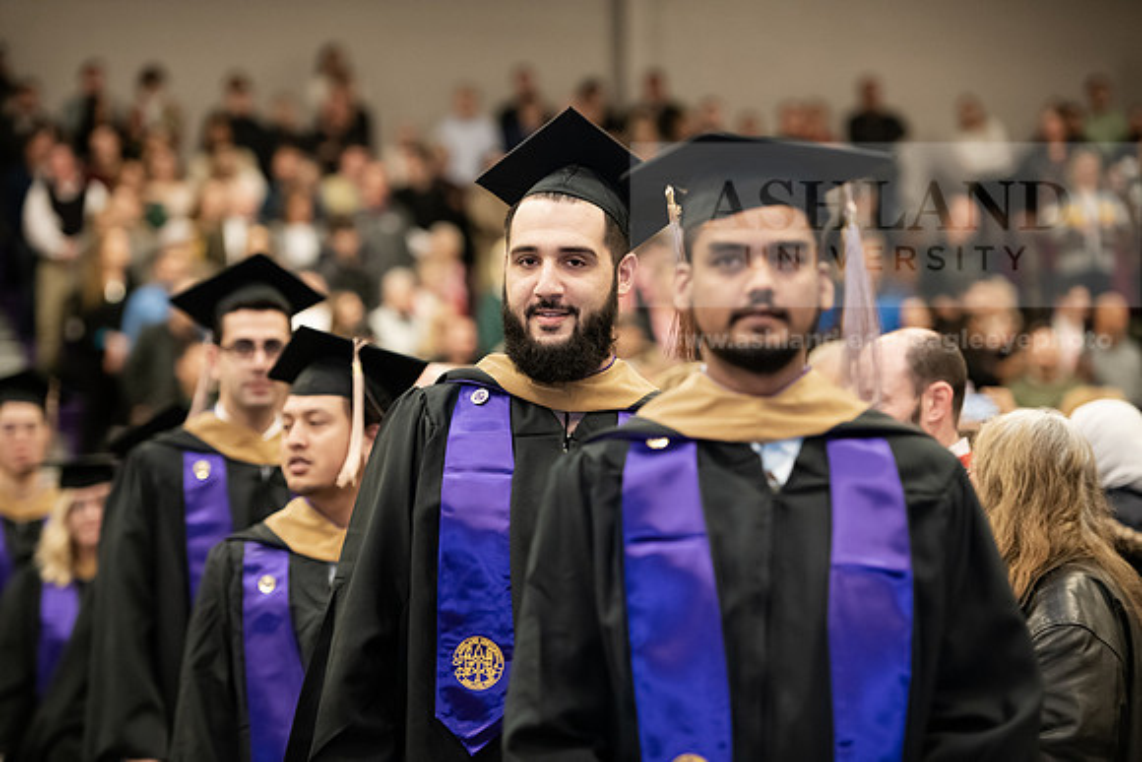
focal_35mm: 125
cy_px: 381
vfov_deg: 11.0
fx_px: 3966
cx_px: 571
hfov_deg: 16.4
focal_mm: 125
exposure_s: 1/200
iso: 2500
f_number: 3.2
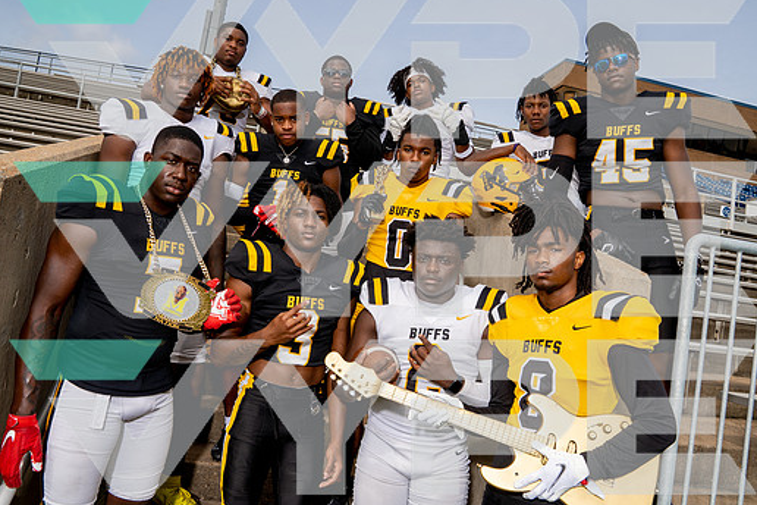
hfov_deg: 67.4
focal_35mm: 27
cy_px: 240
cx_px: 387
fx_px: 568
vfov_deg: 47.9
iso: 100
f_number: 9
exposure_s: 1/250
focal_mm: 24
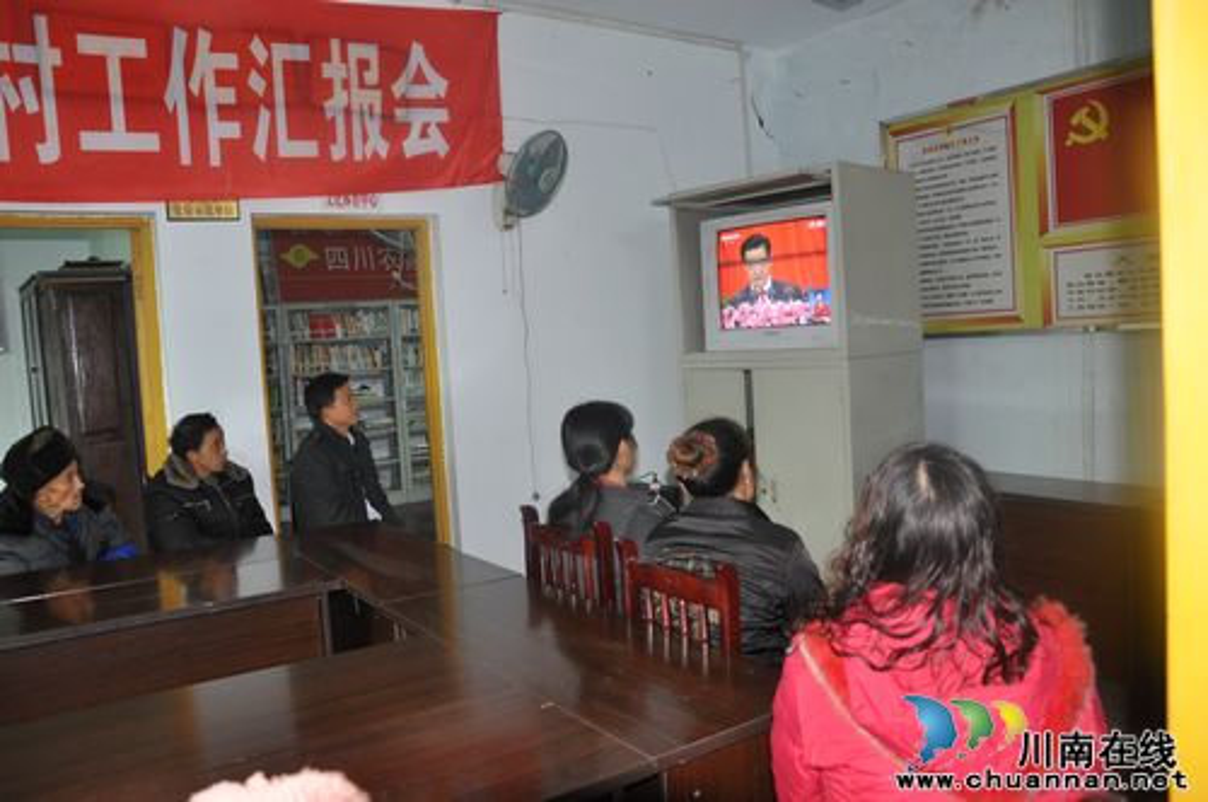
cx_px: 604
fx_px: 905
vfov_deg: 47.8
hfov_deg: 67.4
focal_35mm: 27
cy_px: 401
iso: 800
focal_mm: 18
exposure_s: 1/60
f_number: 3.5
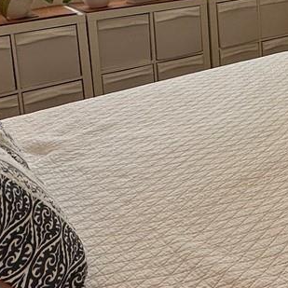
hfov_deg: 23.3
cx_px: 390
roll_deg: +0.4
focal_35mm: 64
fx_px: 602
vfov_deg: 25.2
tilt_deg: -8.6
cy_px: -18
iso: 40
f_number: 2.2
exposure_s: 1/156
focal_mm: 2.22
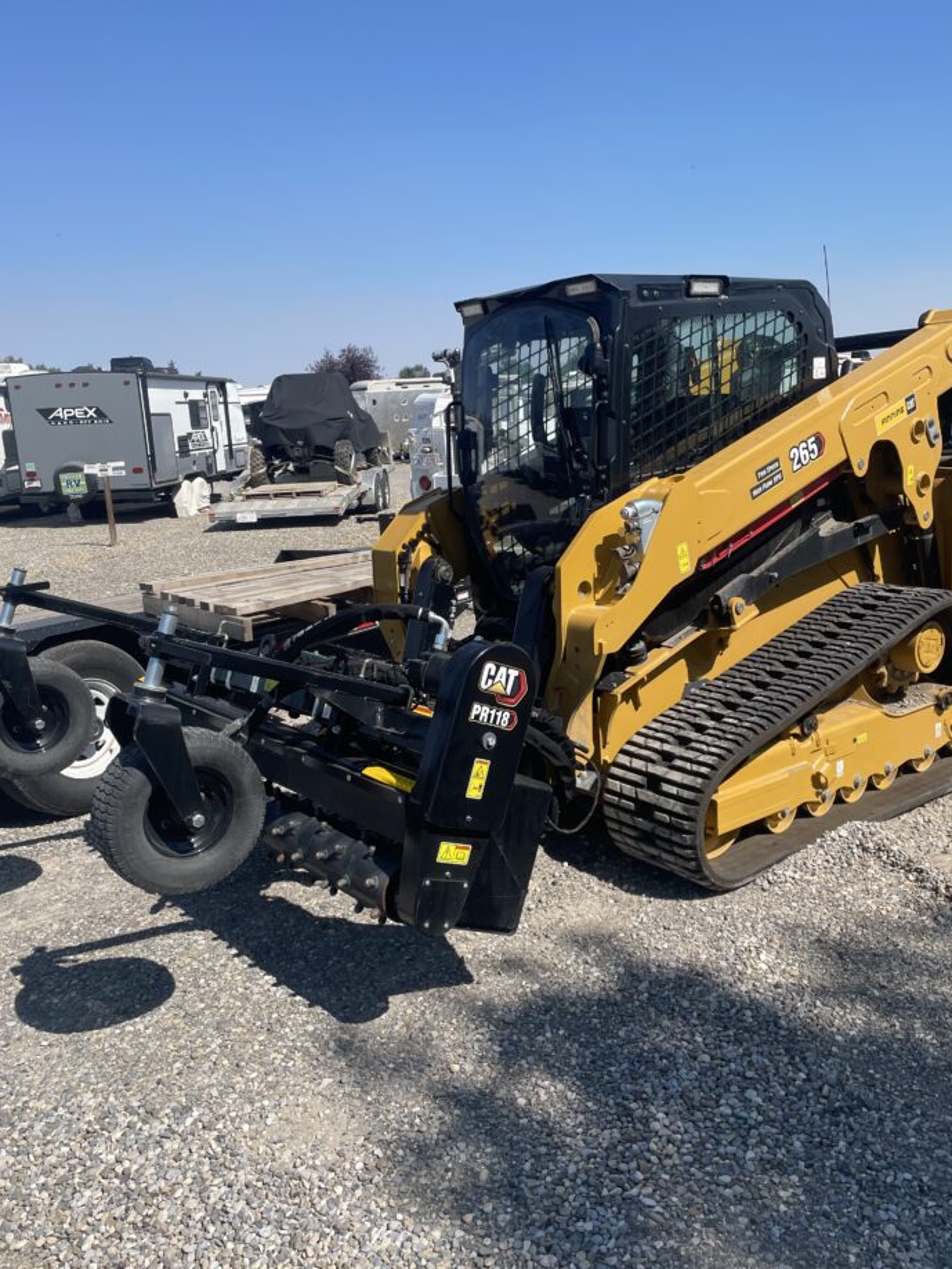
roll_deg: +3.9
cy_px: 628
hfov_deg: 48.2
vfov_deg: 61.6
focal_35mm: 29
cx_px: 521
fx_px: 1063
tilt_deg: -12.1
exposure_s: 1/3040
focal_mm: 4.2
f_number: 1.6
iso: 32
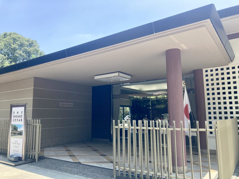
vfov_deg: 49.7
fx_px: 193
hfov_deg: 63.4
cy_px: 90
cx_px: 120
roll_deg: +0.4
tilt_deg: +8.9
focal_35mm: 28
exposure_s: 1/454
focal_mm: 3.99
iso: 20
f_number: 1.8
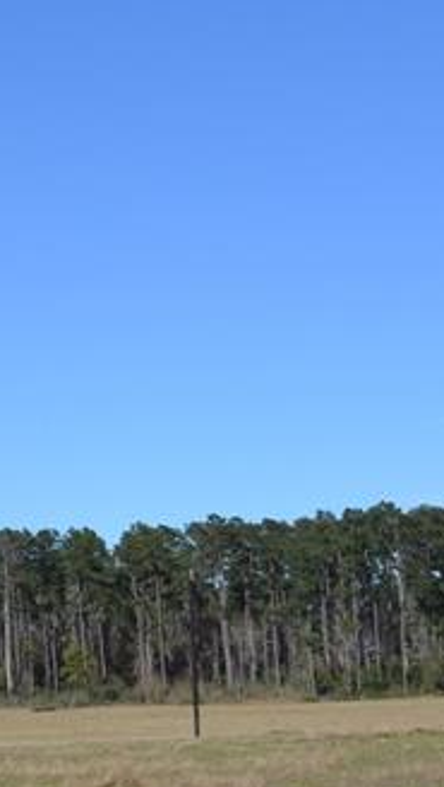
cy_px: 523
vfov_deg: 21.7
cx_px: -694
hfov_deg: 10.3
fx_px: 2047
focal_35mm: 98
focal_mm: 20
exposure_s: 1/250
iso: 100
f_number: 8
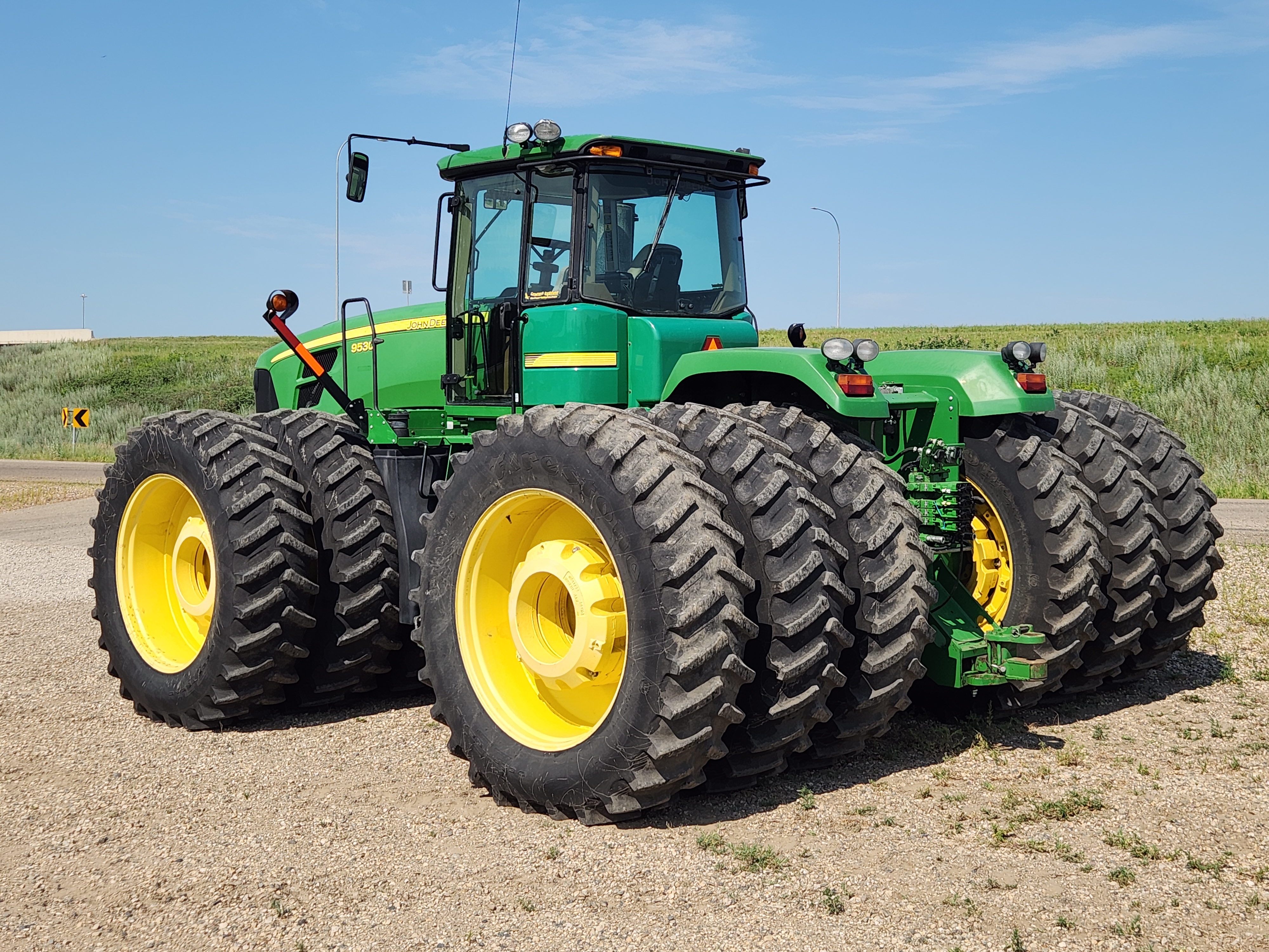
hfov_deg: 73.9
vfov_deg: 58.9
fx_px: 843
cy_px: 476
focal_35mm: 23
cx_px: 634
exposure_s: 1/1824
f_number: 1.8
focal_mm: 5.4
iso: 20
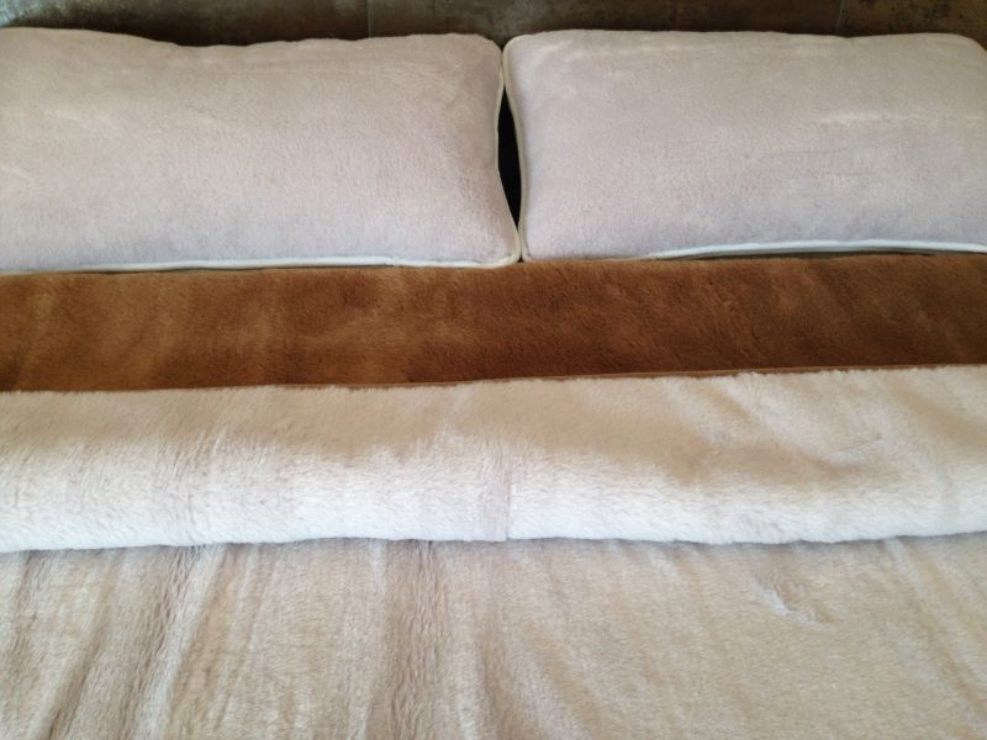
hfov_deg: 55.4
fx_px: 941
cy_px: 370
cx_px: 494
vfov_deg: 42.9
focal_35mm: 33
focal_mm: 4.12
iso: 50
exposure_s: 1/40
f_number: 2.4
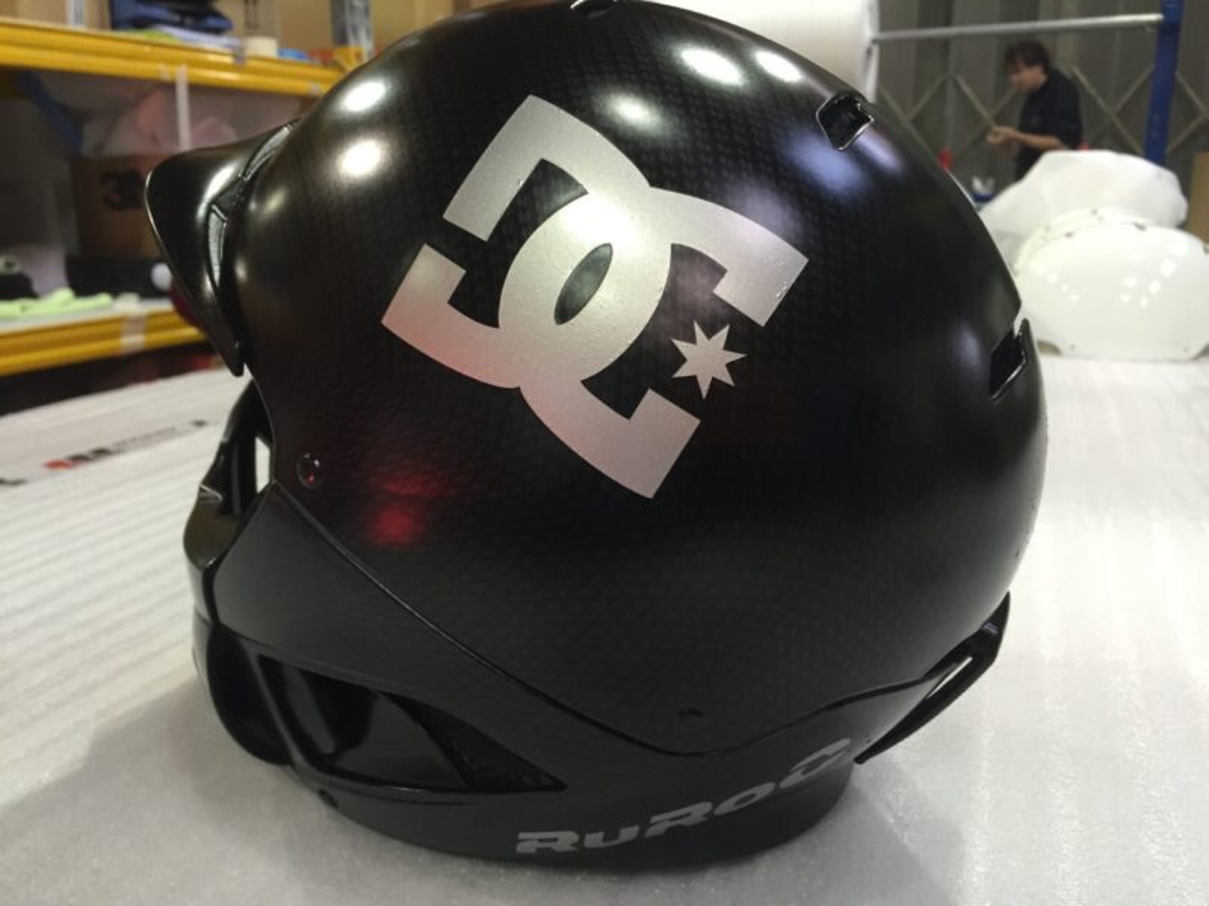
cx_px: 604
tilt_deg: -14.3
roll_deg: +1.4
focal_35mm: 29
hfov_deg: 61.7
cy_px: 453
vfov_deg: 48.2
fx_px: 1013
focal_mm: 4.15
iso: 100
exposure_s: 1/30
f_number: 2.2
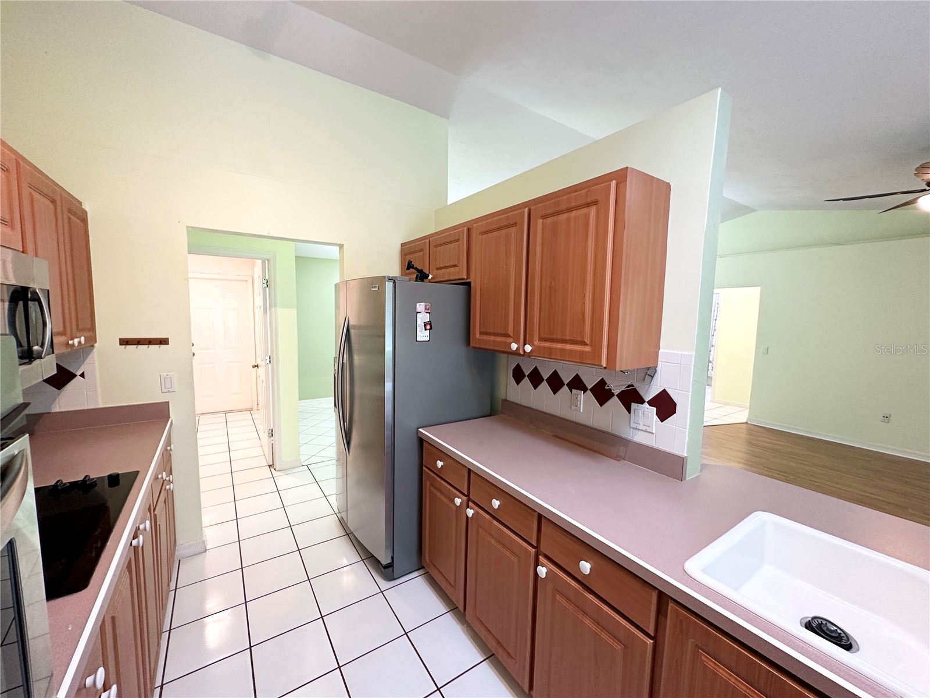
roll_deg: -0.9
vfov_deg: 85.7
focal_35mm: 14
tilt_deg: -5.7
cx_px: 465
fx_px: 376
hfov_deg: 102.1
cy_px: 349
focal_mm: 2.22
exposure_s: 1/60
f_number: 2.2
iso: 320
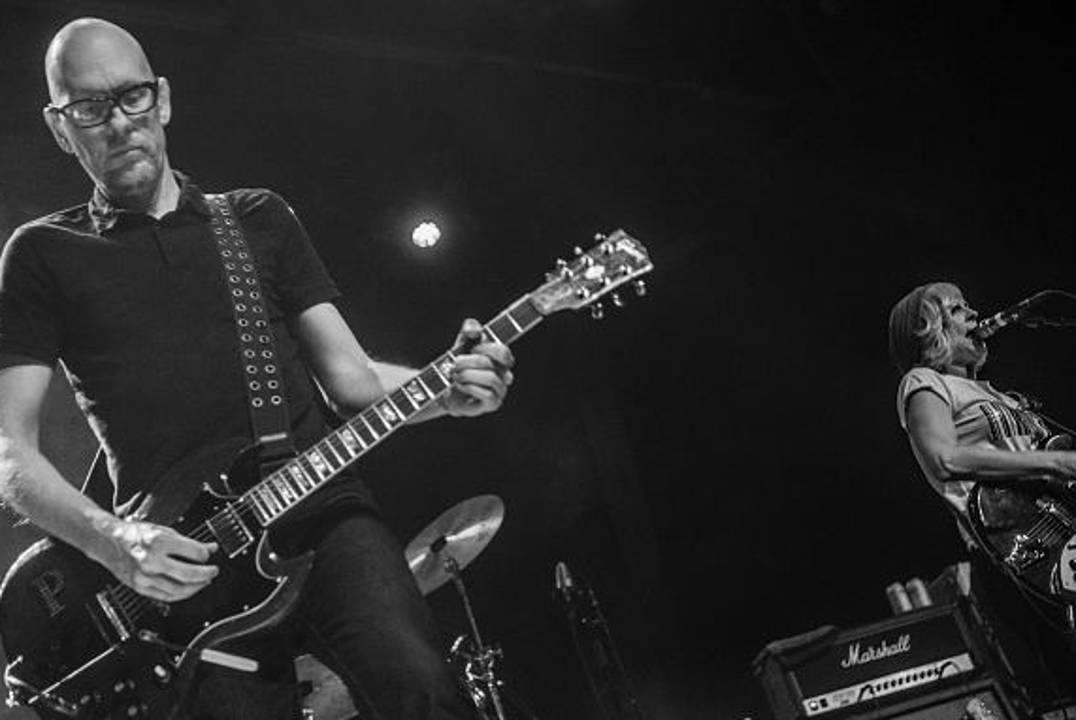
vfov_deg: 21.6
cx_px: 563
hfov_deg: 31.9
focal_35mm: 63
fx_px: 1885
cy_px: 378
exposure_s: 1/80
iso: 1600
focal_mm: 50
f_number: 2.8
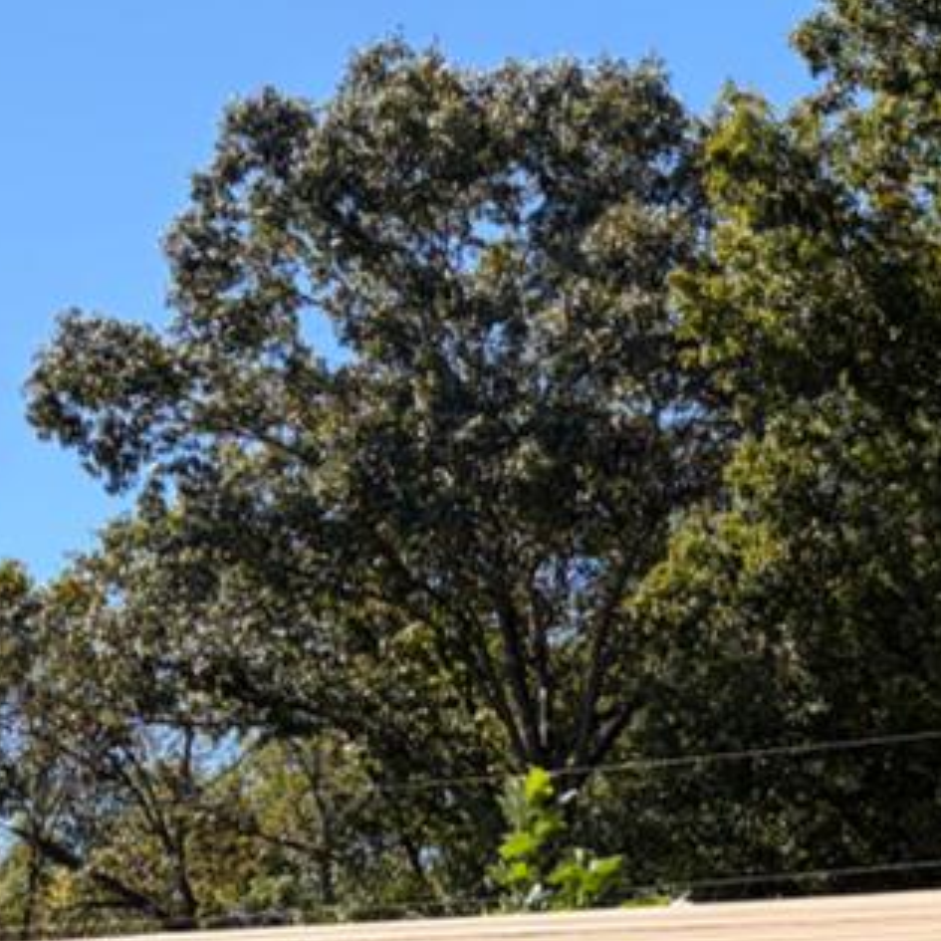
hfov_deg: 15.9
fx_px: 3229
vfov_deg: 15.8
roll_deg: -1.3
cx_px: 1147
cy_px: 1216
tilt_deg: +1.6
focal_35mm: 105
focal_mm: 5.96
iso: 50
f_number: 1.6
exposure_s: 1/1848
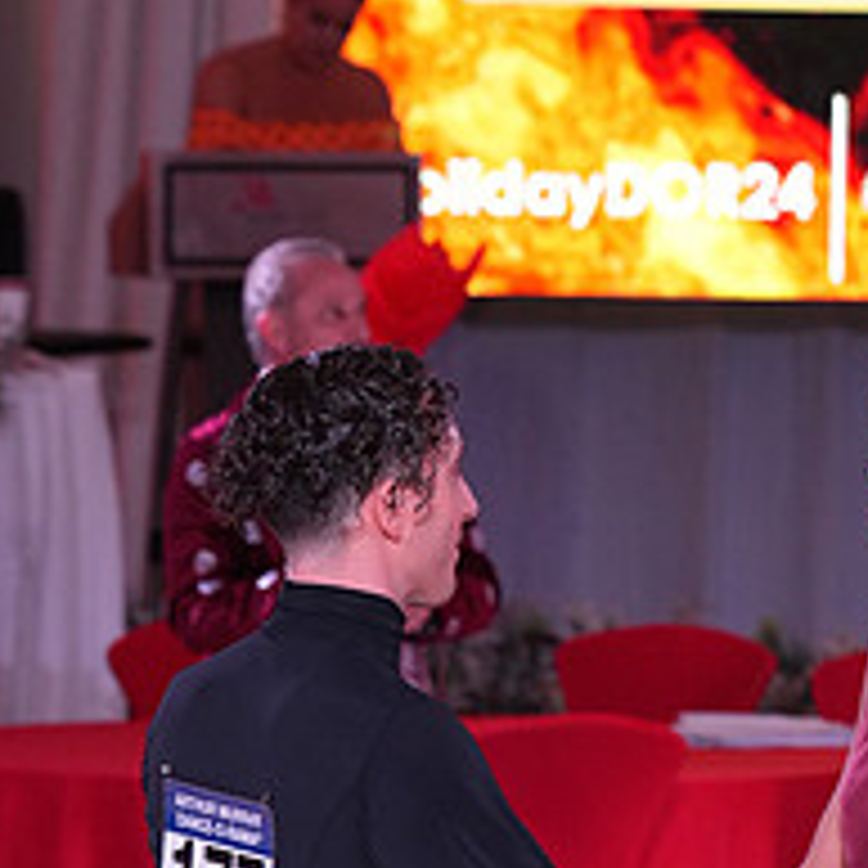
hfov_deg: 4.5
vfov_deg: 4.5
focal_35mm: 390
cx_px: 650
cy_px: 1174
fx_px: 11064
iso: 2000
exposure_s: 1/250
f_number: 5.6
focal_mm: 153
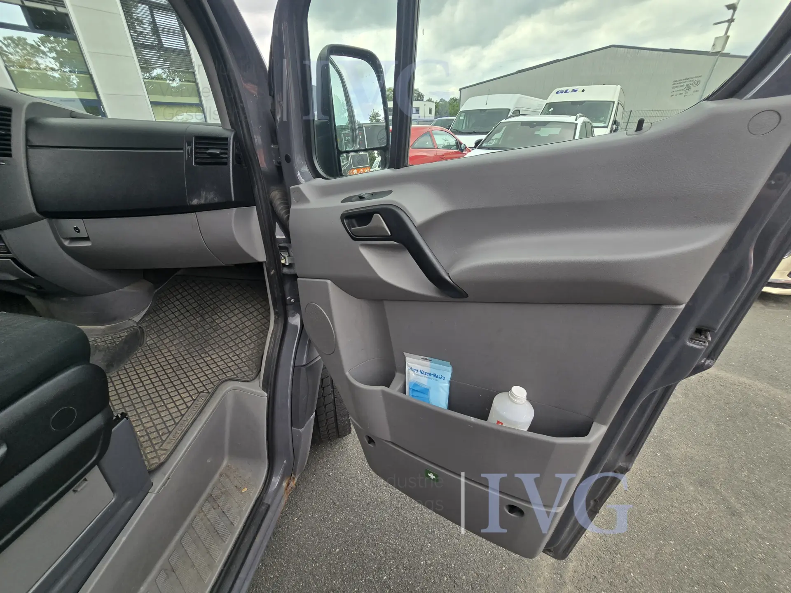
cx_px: 396
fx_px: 297
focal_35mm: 13
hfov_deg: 106.2
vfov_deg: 89.9
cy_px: 296
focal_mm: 2.2
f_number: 2.2
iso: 50
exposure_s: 1/414
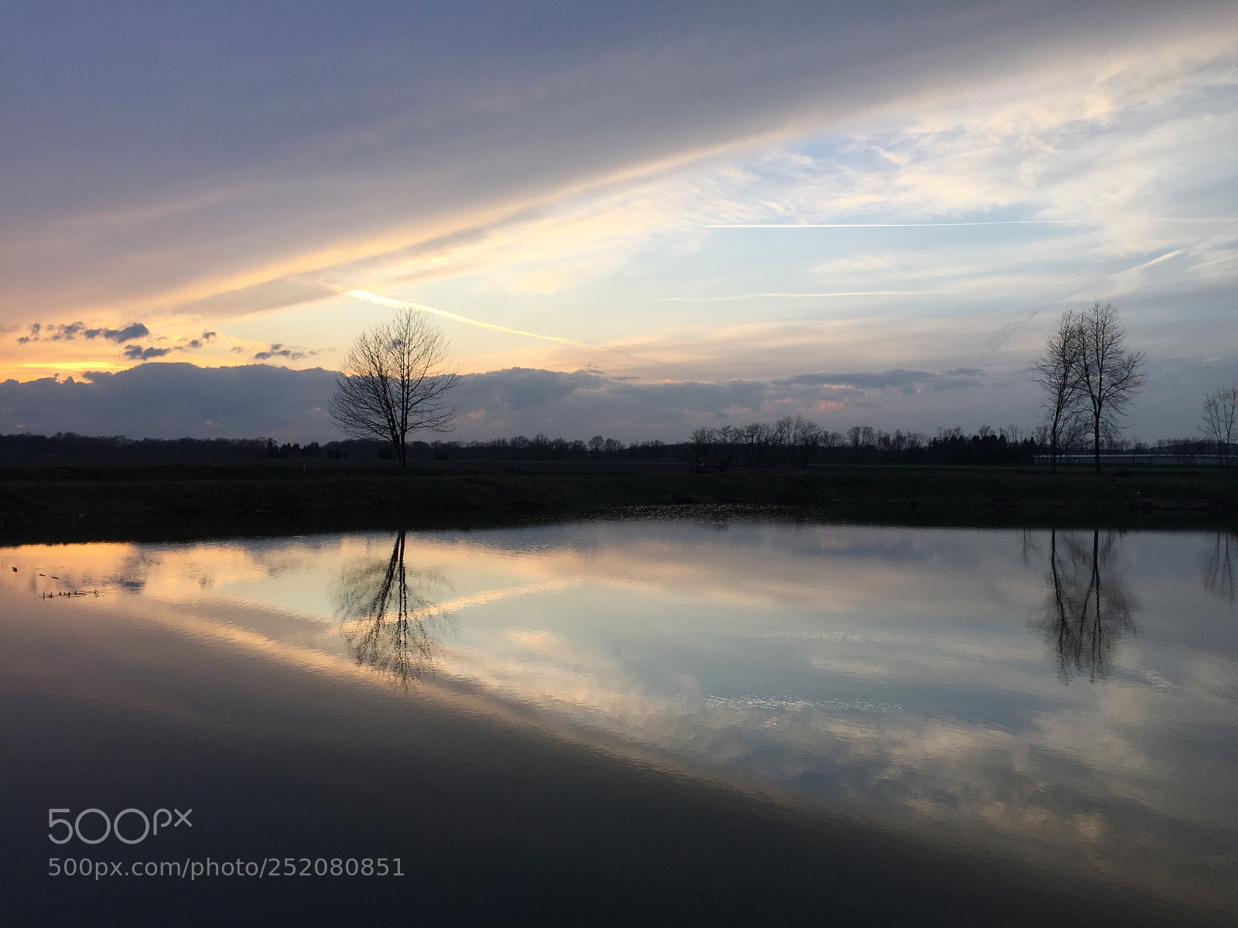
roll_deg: -1.1
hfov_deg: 61.7
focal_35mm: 29
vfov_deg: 48.2
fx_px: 1037
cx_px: 619
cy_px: 464
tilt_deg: +0.4
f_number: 2.2
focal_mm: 4.15
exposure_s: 1/233
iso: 32
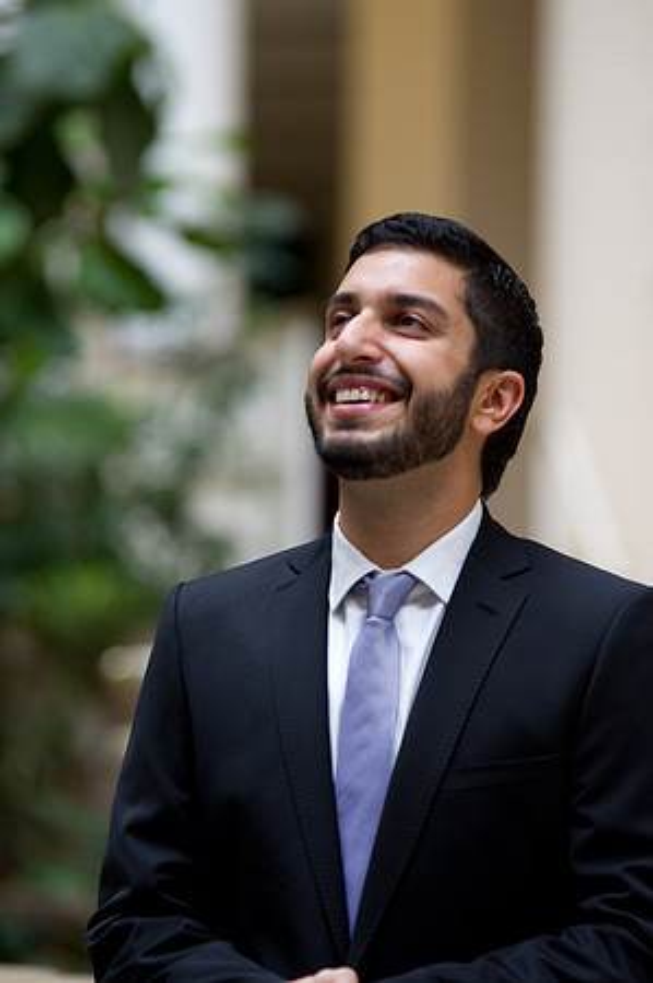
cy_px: 492
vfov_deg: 9.8
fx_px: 5727
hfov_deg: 6.5
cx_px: 326
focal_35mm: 210
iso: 500
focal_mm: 140
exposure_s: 1/200
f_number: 2.8
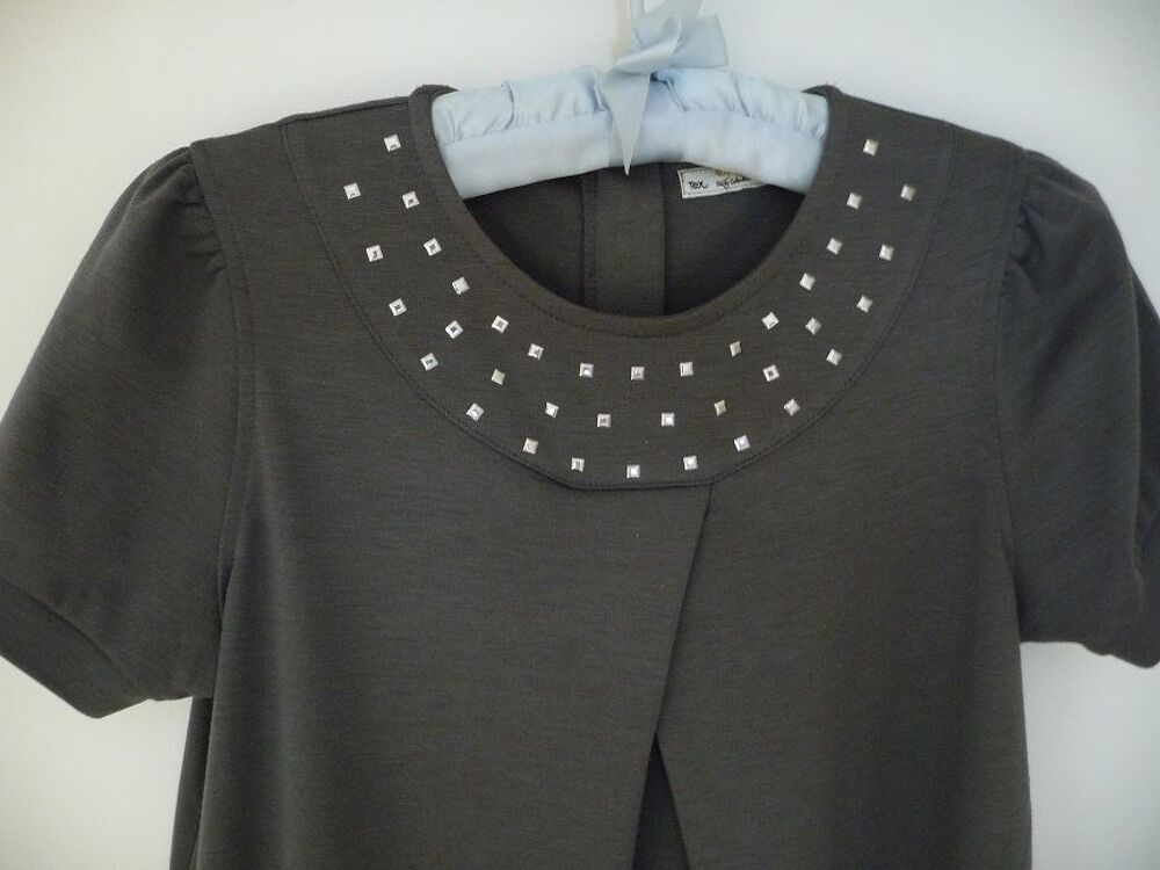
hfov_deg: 63.4
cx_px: 580
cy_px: 435
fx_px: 938
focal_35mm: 28
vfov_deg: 49.7
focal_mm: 4.7
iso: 400
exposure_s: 1/8
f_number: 3.3
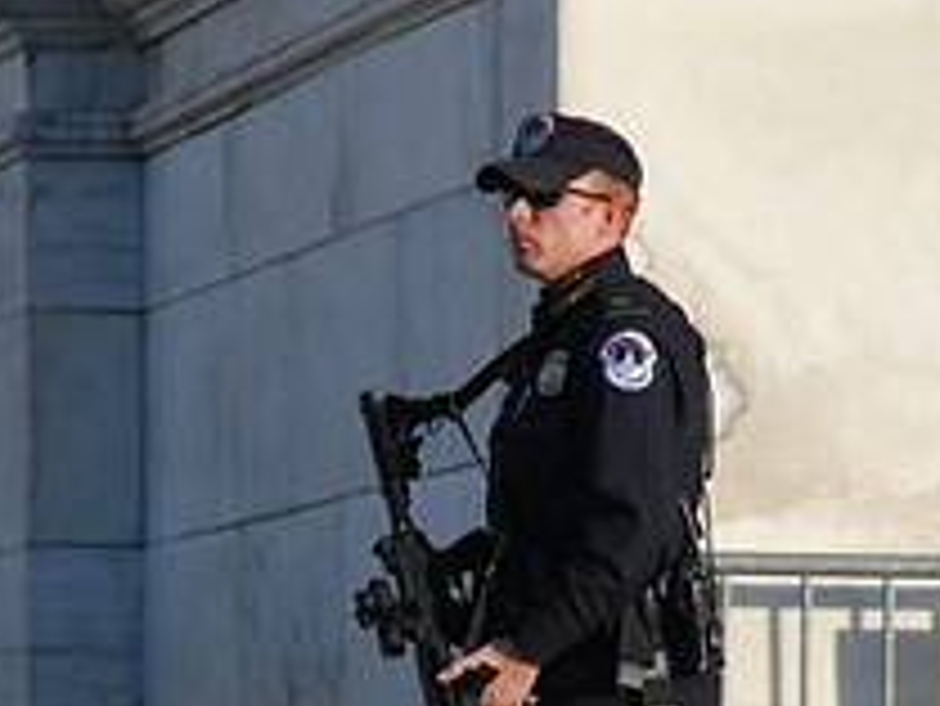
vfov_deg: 2.8
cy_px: 654
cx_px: 261
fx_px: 14681
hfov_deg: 3.7
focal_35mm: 540
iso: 200
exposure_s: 1/125
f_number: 9
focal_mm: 135
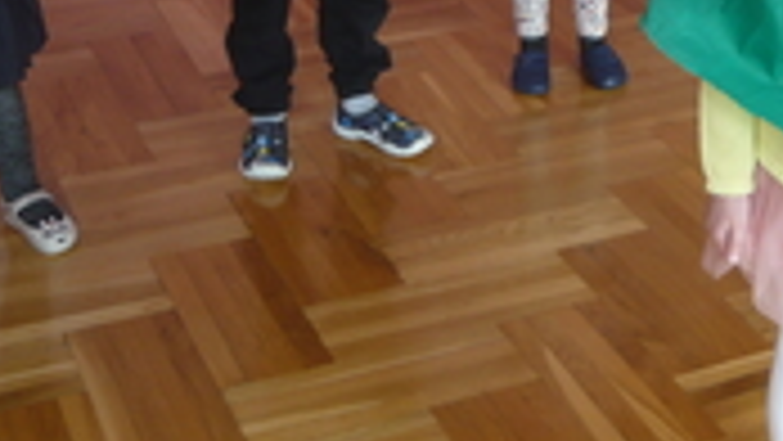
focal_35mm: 88
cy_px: -126
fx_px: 1828
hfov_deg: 22.9
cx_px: 844
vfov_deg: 13.3
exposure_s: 1/30
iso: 100
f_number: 2.8
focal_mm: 5.5
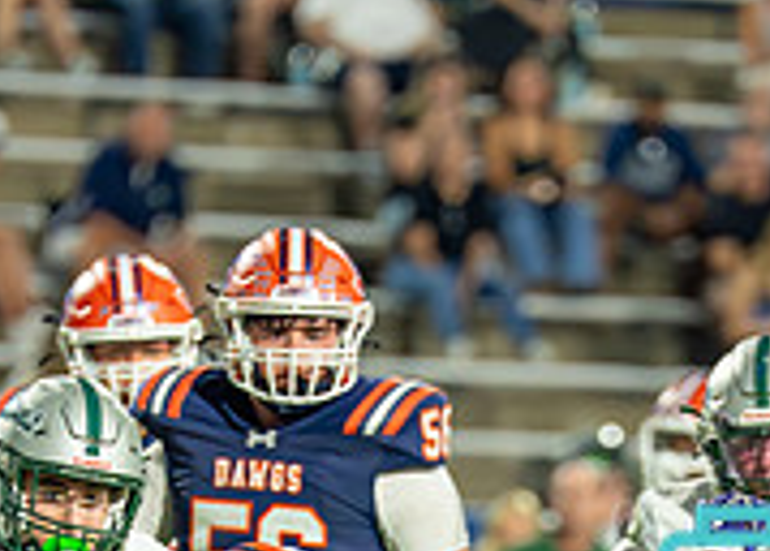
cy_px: 893
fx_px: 18902
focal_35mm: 864
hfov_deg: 2.3
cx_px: 573
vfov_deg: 1.7
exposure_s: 1/1250
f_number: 2.8
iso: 2500
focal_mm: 200
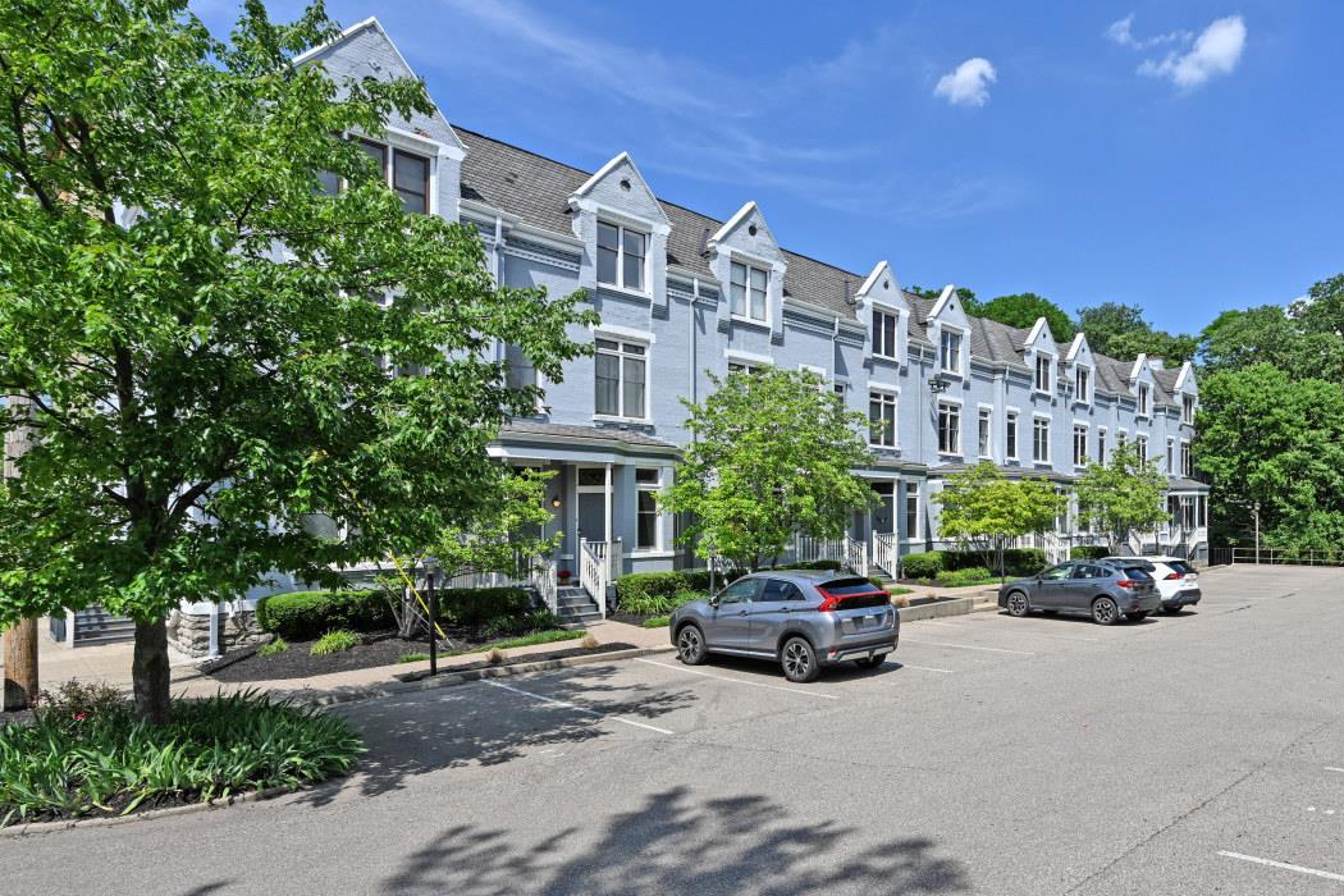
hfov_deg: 80.0
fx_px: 747
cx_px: 940
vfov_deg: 61.7
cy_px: 512
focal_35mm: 20
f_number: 7.1
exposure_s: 1/400
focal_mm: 14
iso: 100
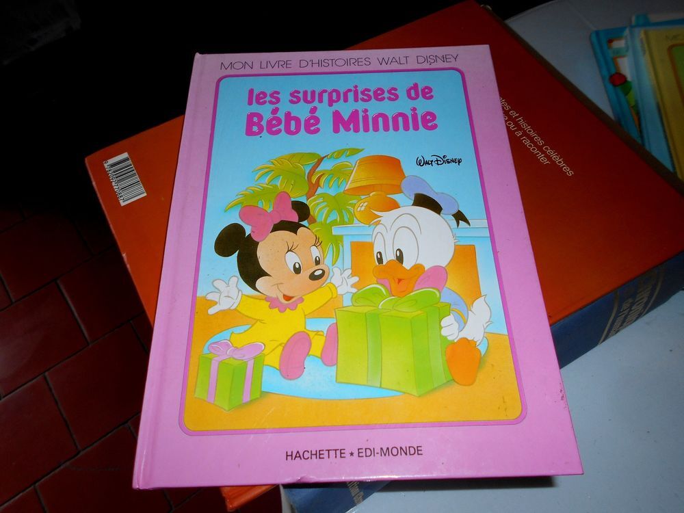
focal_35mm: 26
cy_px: 256
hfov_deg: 67.3
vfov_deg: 53.1
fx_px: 514
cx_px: 342
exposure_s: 1/25
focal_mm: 4.6
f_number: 3.2
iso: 80
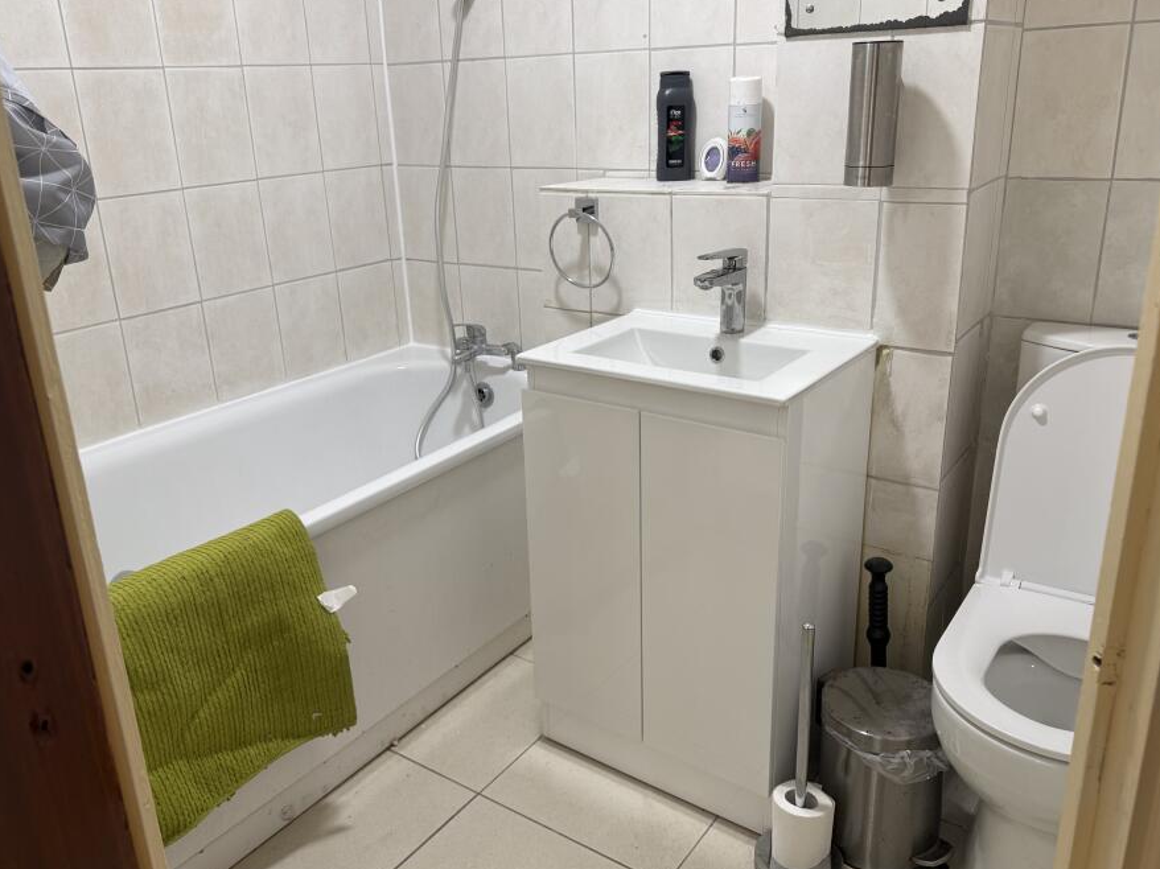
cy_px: 413
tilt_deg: -18.4
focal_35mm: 28
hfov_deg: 63.5
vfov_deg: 49.7
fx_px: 938
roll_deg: +2.4
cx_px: 567
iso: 125
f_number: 1.78
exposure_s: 1/100
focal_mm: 6.76
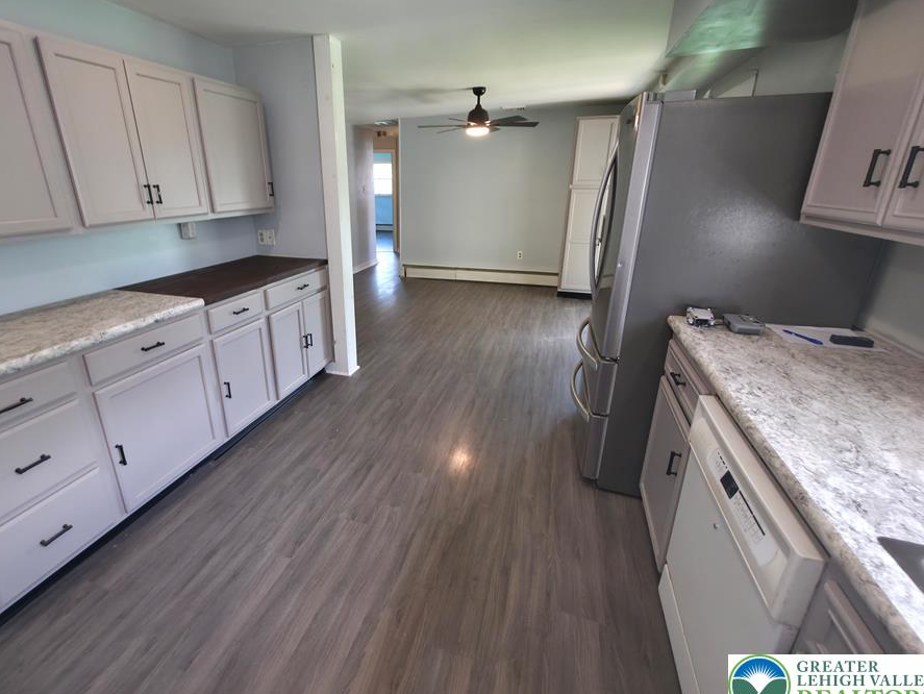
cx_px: 407
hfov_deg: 97.7
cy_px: 324
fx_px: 401
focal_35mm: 15
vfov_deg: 81.7
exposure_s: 1/30
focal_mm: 2.2
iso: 100
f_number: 1.9
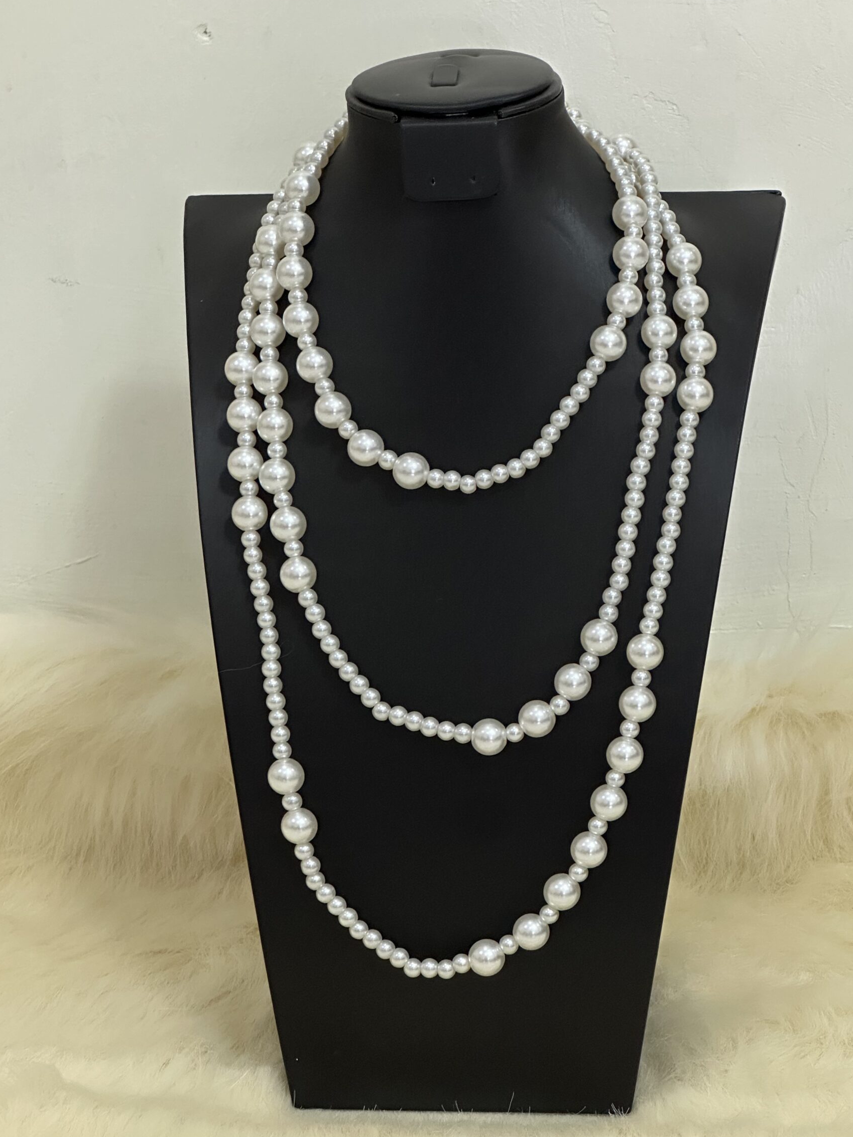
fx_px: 2859
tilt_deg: -15.4
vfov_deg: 22.5
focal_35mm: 87
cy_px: 611
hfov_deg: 17.0
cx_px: 470
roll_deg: +0.8
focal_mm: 9
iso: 320
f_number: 2.8
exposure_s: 1/60
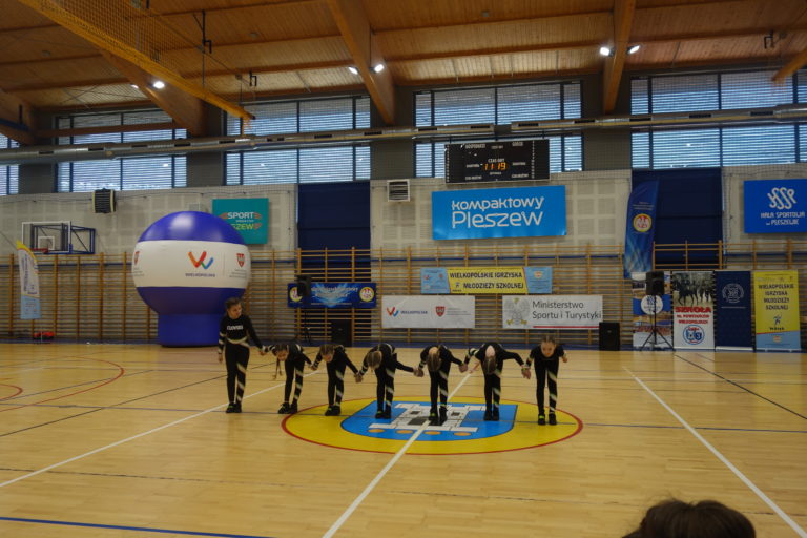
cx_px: 404
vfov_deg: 45.0
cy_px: 269
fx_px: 650
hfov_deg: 63.7
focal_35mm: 29
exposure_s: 1/100
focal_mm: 10.91
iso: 125
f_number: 2.5
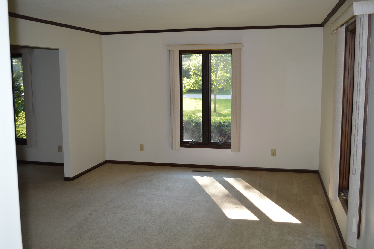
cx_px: 187
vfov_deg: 36.8
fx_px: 374
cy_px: 124
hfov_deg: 53.2
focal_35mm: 36
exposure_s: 1/125
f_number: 4
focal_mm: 24
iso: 320
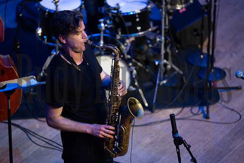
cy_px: 82
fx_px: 1356
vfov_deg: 6.9
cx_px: 122
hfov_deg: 10.3
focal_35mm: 200
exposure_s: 1/125
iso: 400
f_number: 2.8
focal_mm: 200
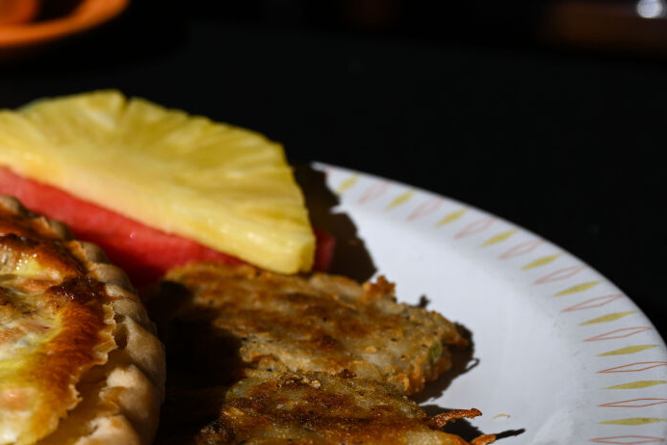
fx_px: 1649
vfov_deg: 15.3
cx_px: -54
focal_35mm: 89
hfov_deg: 21.7
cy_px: 281
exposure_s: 1/1000
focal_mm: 35
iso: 64
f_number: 5.6
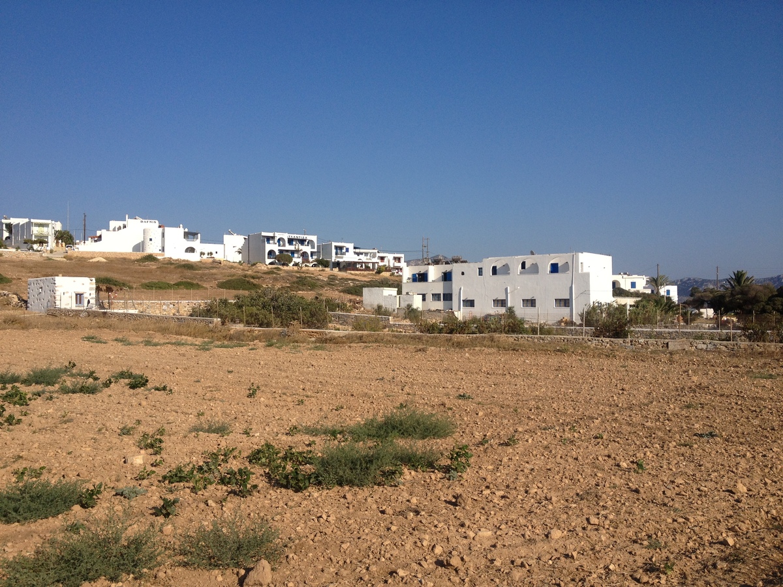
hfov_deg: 52.6
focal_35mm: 35
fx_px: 792
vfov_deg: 40.7
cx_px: 392
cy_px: 294
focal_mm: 4.28
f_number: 2.4
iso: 50
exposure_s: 1/2513
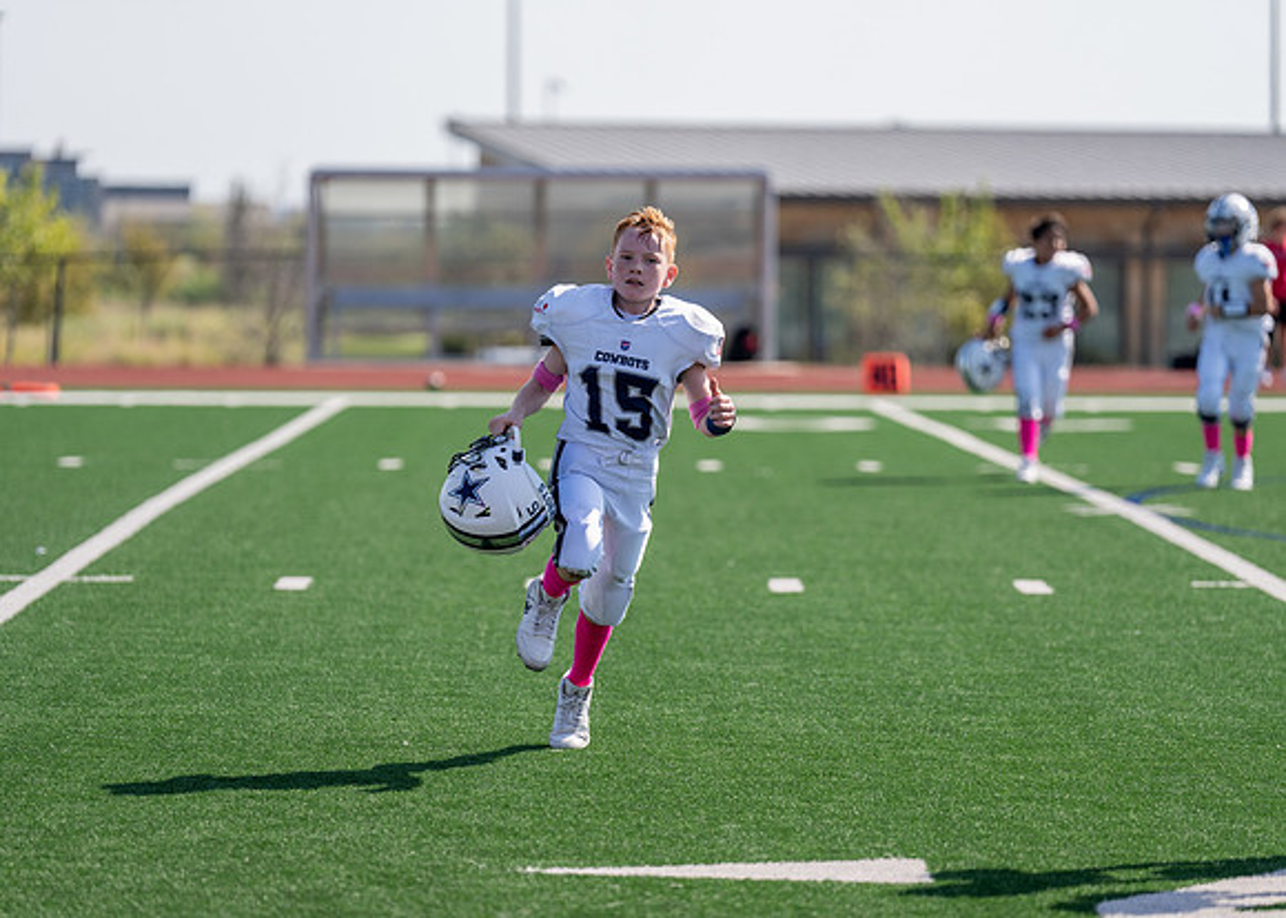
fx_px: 6084
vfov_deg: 8.6
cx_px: 643
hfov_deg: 12.1
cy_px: 459
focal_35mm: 167
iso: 100
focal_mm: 159
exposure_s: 1/2000
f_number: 2.8
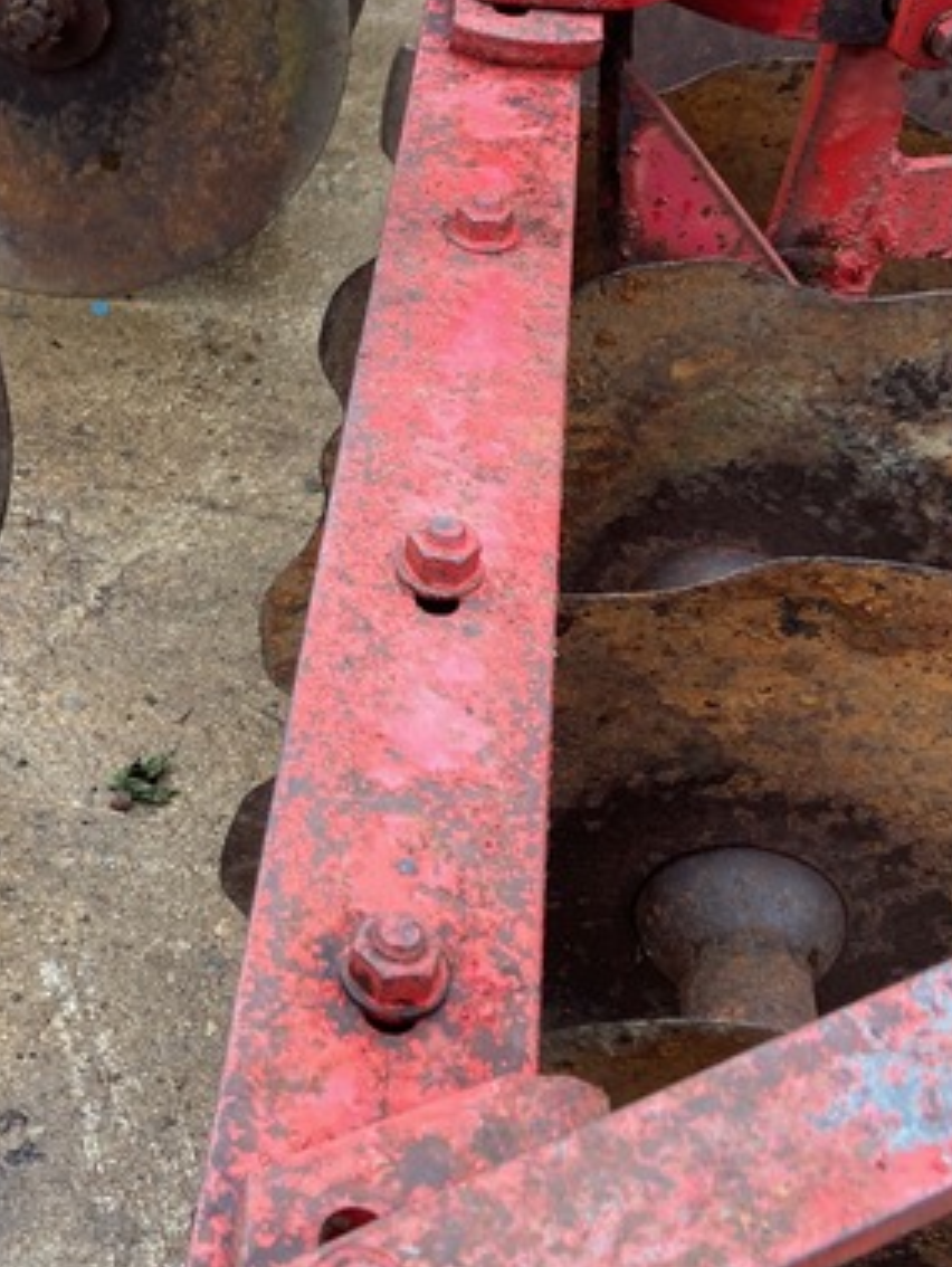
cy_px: 516
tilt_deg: -39.3
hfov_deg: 25.7
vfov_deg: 34.8
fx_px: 2015
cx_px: 91
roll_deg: +4.8
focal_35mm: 55
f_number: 1.8
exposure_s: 1/132
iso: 32
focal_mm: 4.25
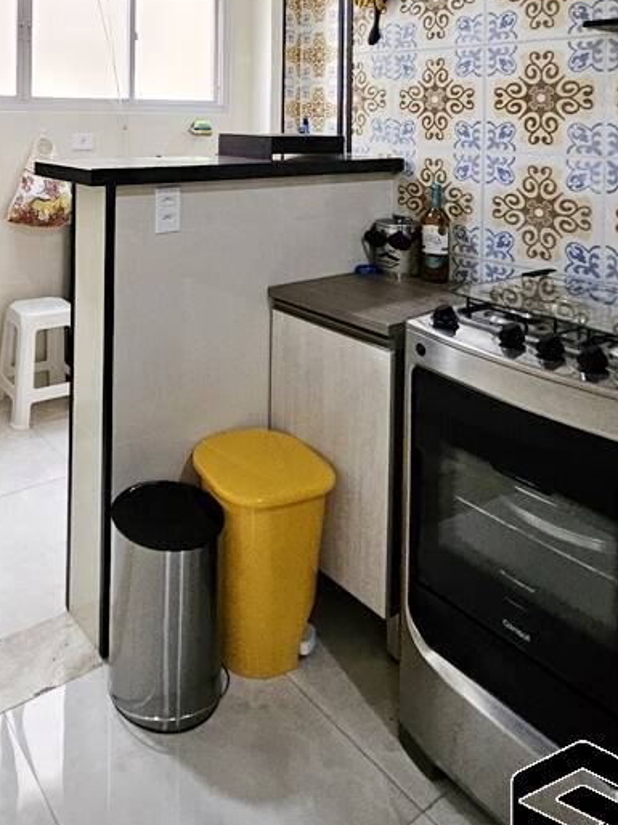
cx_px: 117
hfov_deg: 48.2
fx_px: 643
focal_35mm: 27
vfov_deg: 57.9
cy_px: 113
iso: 250
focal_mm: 1.7
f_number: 2.2
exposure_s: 1/60
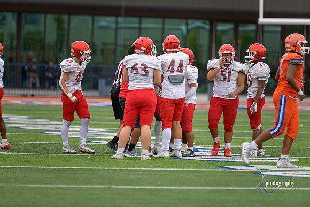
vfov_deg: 4.6
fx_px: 2584
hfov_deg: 6.9
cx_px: 155
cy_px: 104
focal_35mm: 300
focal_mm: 300
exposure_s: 1/500
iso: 500
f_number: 2.8
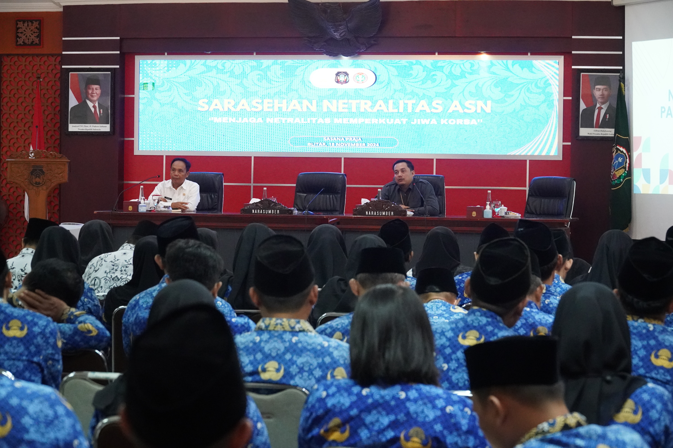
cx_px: 336
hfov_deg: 22.3
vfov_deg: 14.9
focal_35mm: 92
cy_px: 224
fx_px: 1710
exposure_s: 1/100
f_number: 5.6
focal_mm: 61
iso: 6400
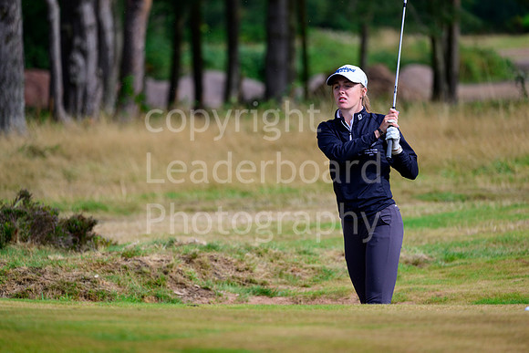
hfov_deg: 7.1
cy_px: 176
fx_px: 4262
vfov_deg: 4.7
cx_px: 264
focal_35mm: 290
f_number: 5.6
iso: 500
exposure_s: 1/2500
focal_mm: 290
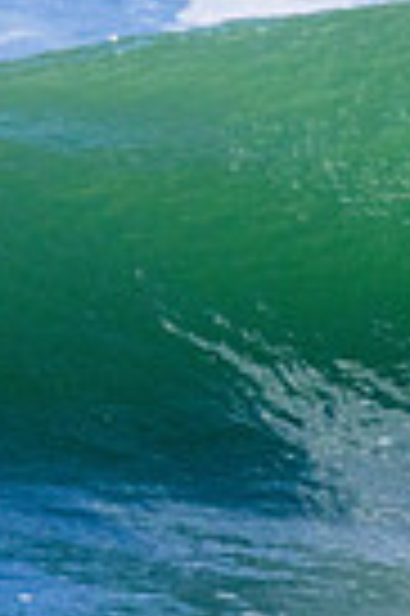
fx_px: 58175
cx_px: 1280
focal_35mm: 3397
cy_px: 196
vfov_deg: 0.6
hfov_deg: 0.4
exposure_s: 1/2000
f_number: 11
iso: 2500
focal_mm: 800
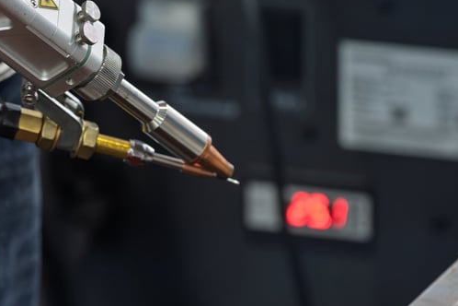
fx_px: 3676
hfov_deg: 7.1
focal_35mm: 289
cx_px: -17
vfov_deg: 4.8
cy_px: 81
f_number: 4
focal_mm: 120
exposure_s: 1/250
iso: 5000
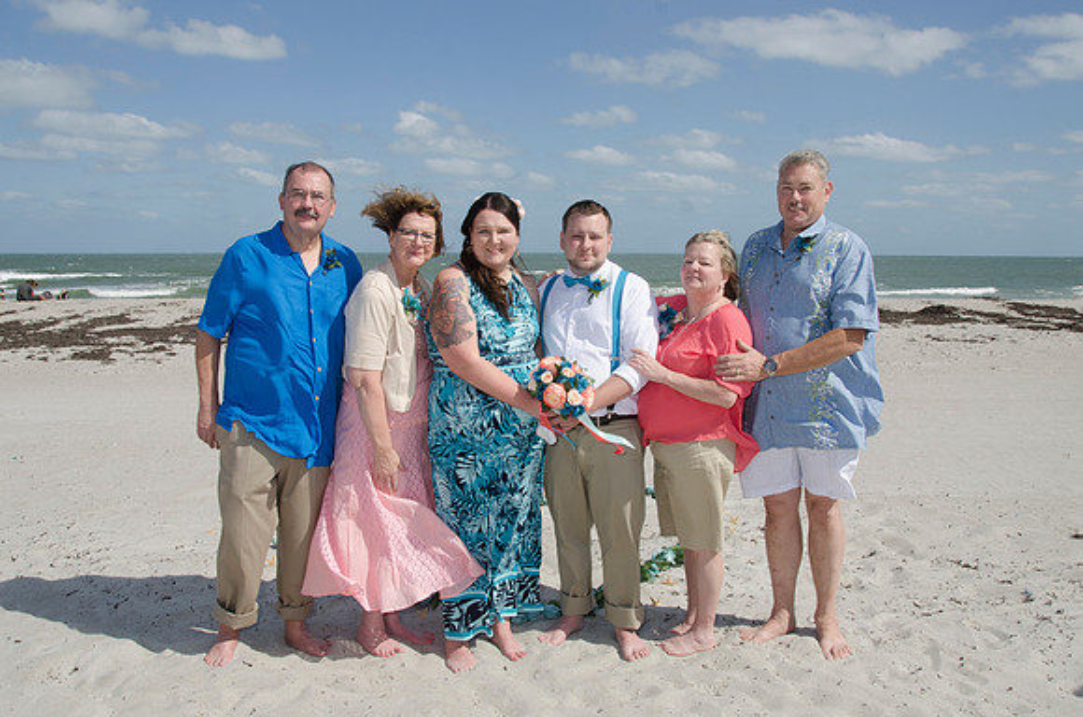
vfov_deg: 43.4
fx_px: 901
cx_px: 542
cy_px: 358
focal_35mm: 30
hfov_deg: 62.0
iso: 100
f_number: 11
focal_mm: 20
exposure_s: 1/250
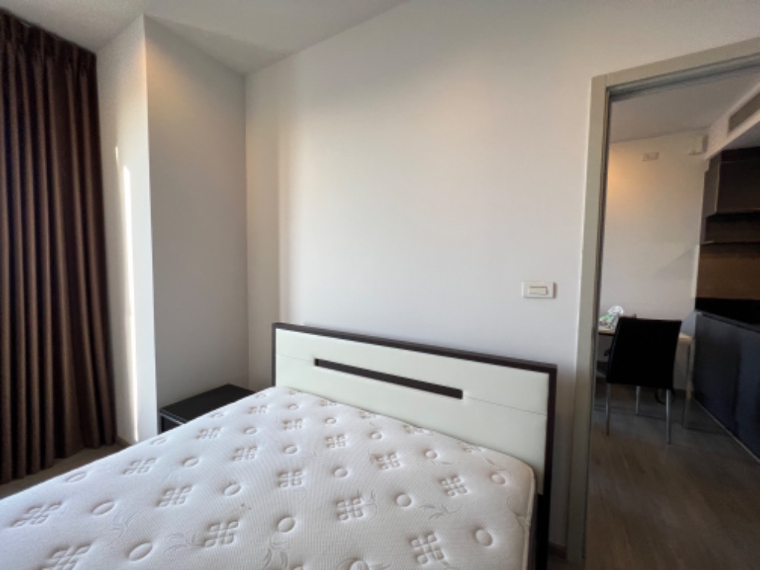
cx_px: 380
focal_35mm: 13
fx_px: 285
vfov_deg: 89.9
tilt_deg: -1.2
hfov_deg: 106.2
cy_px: 285
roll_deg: -0.9
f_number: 1.8
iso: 125
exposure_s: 1/100
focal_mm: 1.57
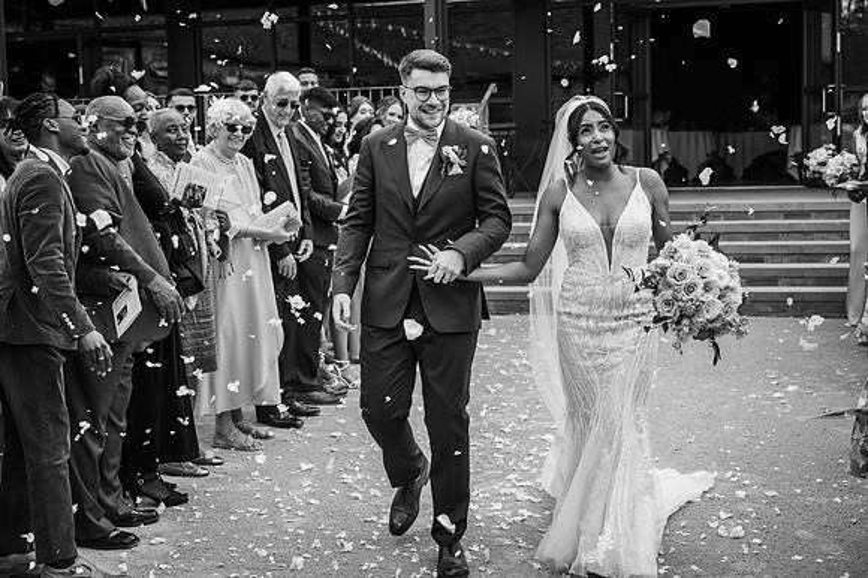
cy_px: 289
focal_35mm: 55
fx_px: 1325
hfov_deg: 36.3
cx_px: 434
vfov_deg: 24.6
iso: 280
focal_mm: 55
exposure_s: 1/1000
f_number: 5
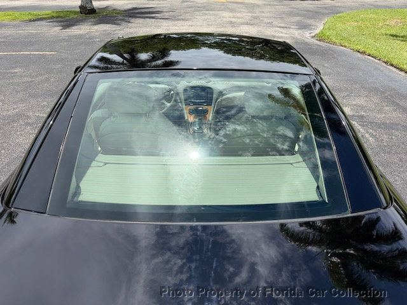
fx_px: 282
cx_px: 204
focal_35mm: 24
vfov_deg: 56.8
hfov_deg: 71.6
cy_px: 152
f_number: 1.78
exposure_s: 1/3425
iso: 80
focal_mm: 6.76
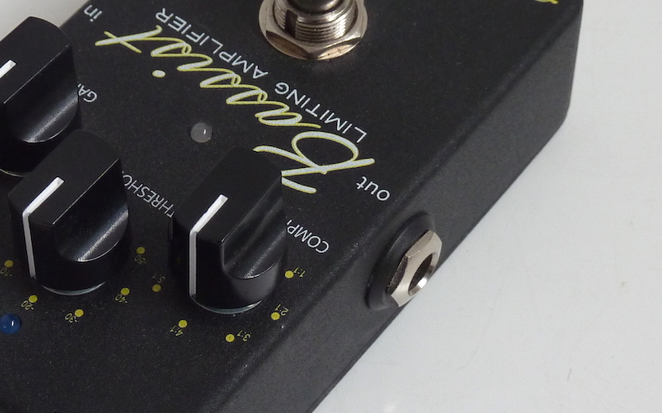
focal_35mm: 108
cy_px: 197
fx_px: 1948
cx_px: 205
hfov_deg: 19.2
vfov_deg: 12.1
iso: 200
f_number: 3.9
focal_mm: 9.1
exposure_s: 1/15
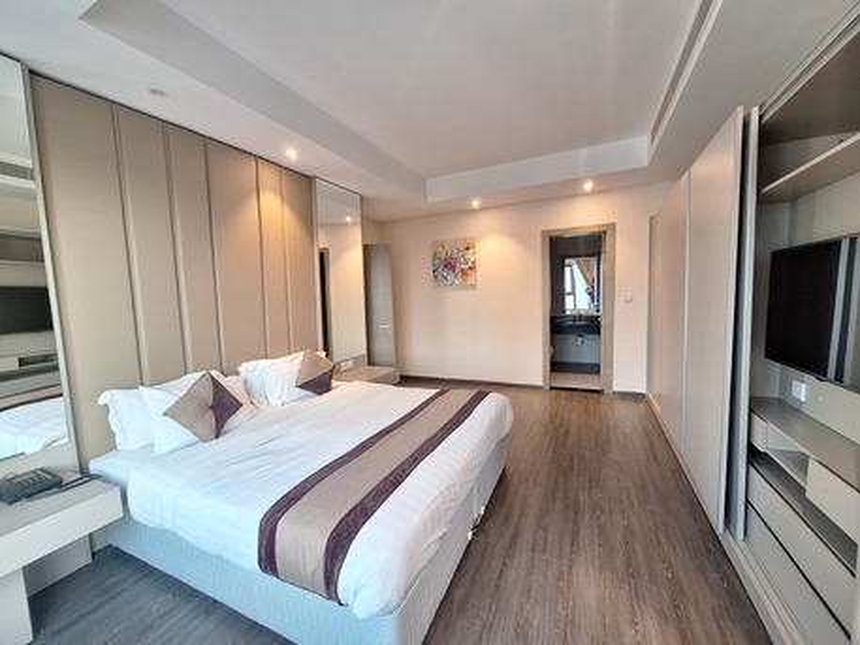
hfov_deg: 106.2
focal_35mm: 13
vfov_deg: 89.9
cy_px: 322
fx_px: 323
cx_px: 430
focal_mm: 1.74
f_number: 2.2
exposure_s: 1/25
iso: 160
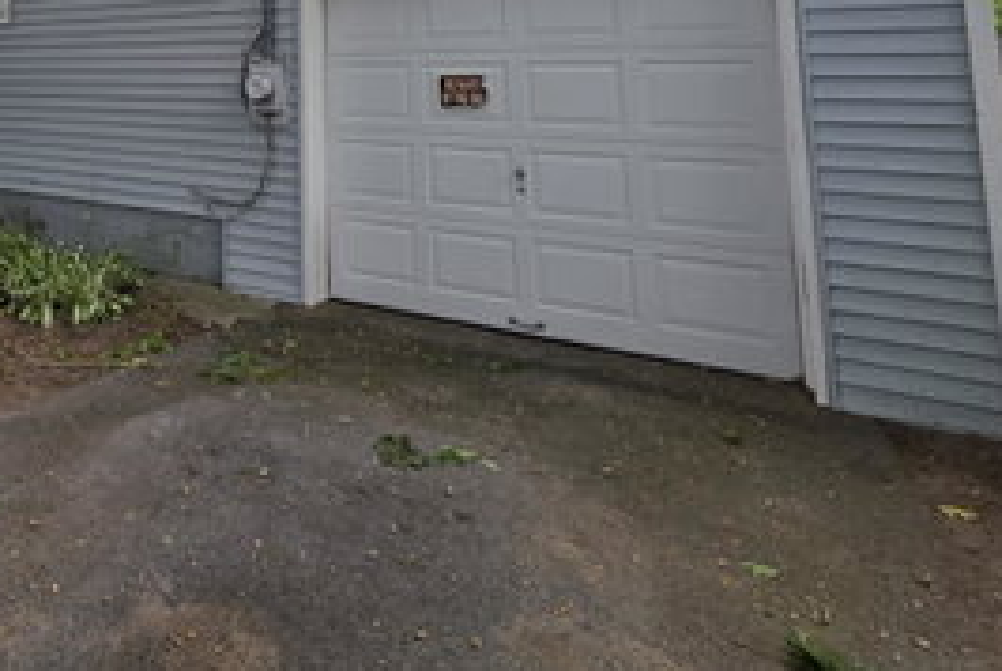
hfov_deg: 62.6
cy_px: -8
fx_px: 724
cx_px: 181
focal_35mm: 26
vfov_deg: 42.5
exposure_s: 1/120
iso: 32
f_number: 1.9
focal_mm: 2.2
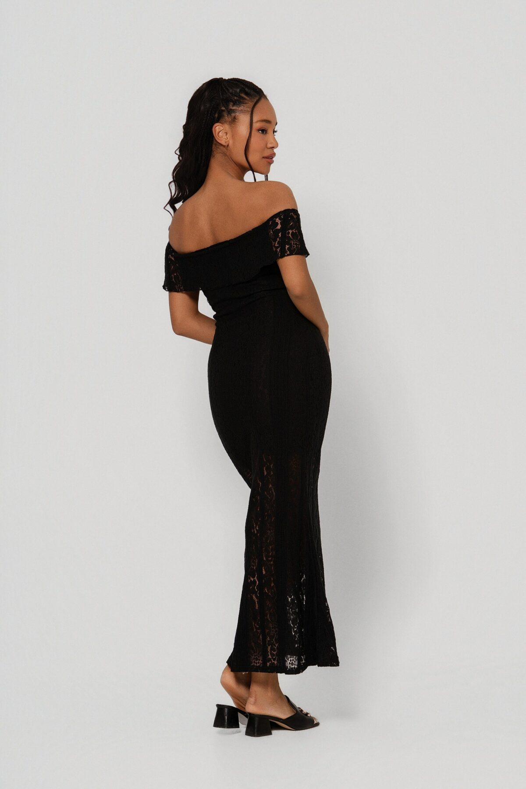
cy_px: 394
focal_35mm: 89
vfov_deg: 22.9
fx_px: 1950
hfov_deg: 15.4
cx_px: 263
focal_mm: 89
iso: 100
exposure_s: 1/160
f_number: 9
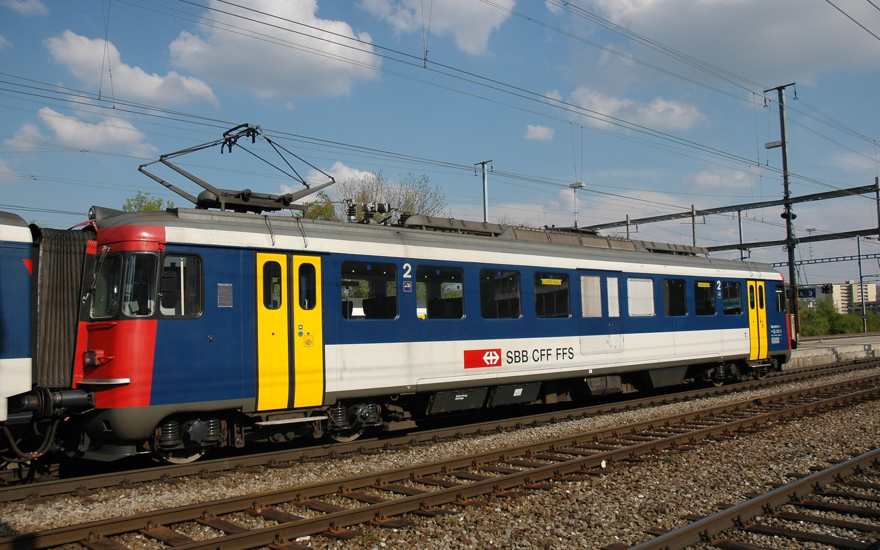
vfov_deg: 37.3
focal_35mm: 34
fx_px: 815
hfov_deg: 56.7
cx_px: 436
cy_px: 275
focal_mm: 22
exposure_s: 1/1600
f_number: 4.5
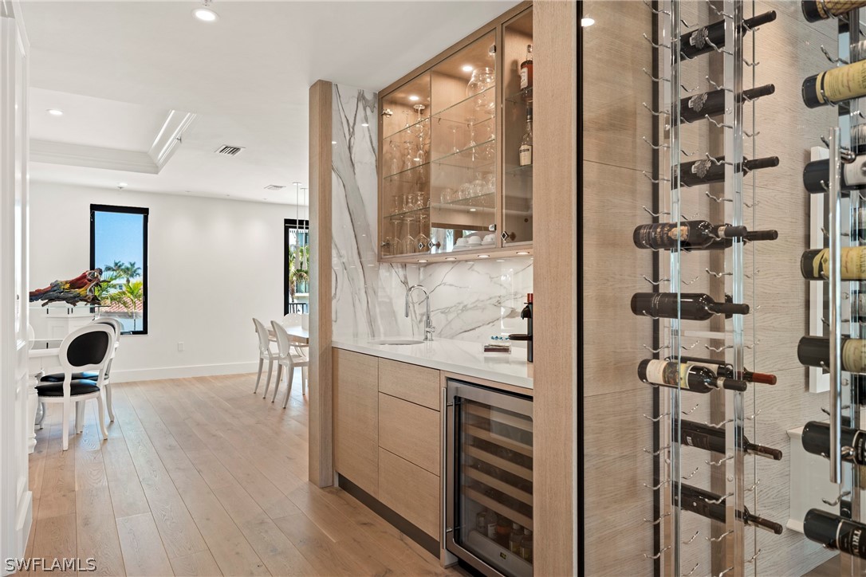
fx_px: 529
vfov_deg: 57.2
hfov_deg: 78.6
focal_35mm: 22
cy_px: 288
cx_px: 433
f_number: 4
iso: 160
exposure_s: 1/25
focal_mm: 22
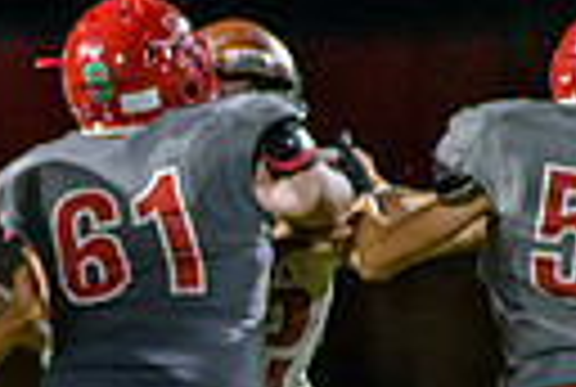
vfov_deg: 1.0
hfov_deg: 1.5
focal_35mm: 1355
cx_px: -346
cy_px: 362
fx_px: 21731
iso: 2000
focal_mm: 300
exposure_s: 1/500
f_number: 2.8
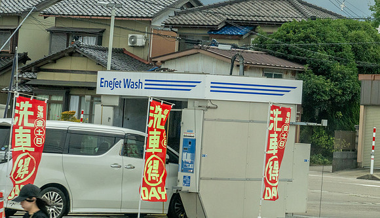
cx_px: 481
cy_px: -102
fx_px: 1869
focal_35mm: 185
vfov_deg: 6.6
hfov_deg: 11.3
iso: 400
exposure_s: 1/500
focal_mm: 70
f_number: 11
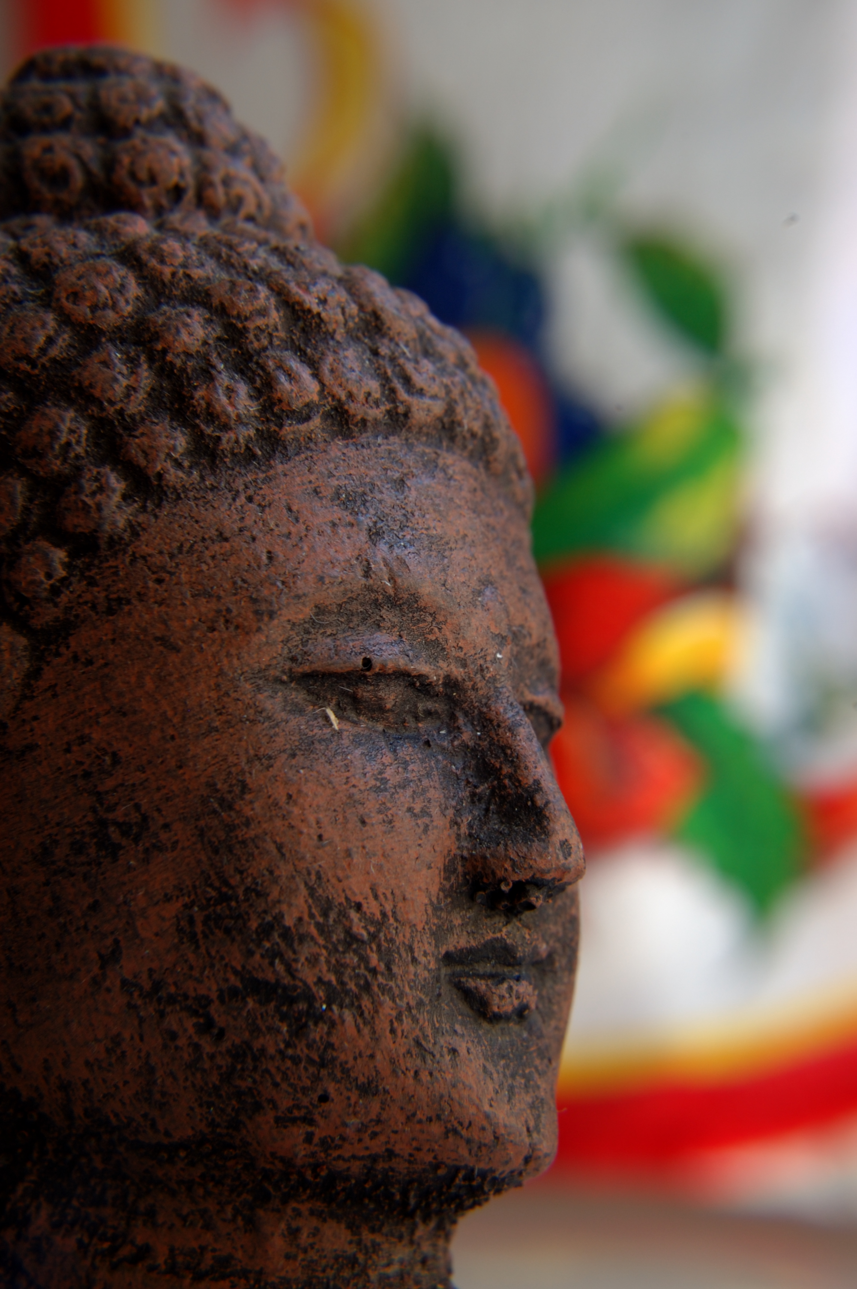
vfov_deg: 53.2
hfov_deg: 36.8
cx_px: 428
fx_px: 1288
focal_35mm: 36
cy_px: 644
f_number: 14
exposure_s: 1/3
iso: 200
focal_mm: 24
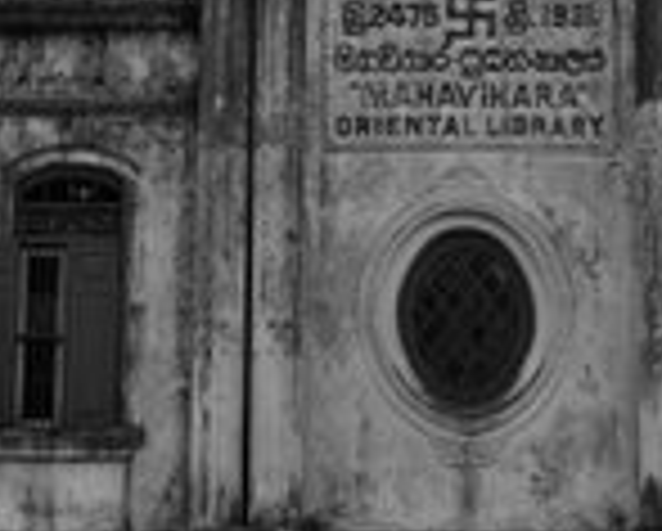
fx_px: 2320
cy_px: 135
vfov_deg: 13.0
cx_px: 464
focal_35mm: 118
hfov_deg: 16.2
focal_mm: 31
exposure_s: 1/1250
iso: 200
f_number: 5.6
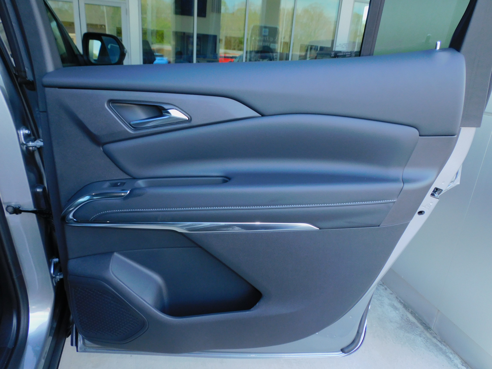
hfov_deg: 71.6
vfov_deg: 56.8
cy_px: 184
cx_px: 246
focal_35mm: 24
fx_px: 341
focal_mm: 4.3
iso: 125
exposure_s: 1/60
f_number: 3.3
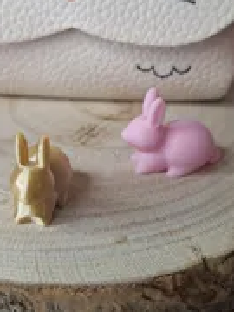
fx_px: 460
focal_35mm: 51
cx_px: 69
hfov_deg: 28.3
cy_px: 142
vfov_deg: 37.5
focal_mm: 5.54
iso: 64
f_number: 1.8
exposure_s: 1/50
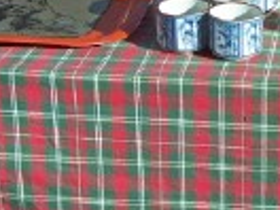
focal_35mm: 136
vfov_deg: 10.8
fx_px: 1100
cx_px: 367
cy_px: 13
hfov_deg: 13.9
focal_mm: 6
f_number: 4
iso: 80
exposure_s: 1/500
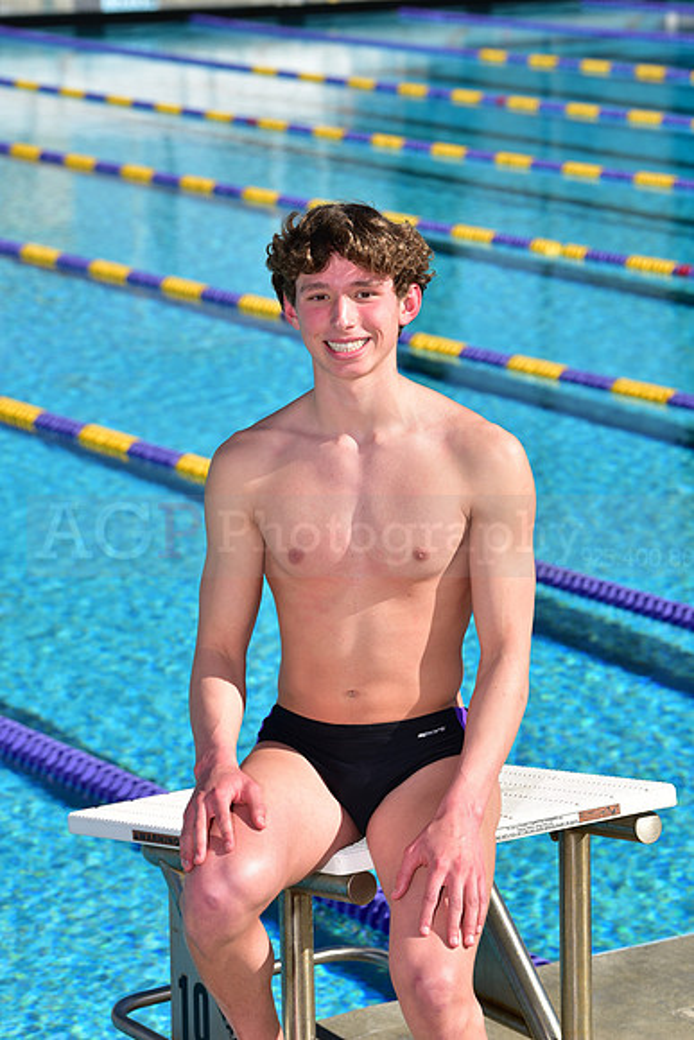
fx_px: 3468
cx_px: 347
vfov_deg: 17.1
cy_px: 520
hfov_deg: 11.4
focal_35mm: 120
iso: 64
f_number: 7.1
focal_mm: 120
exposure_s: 1/250
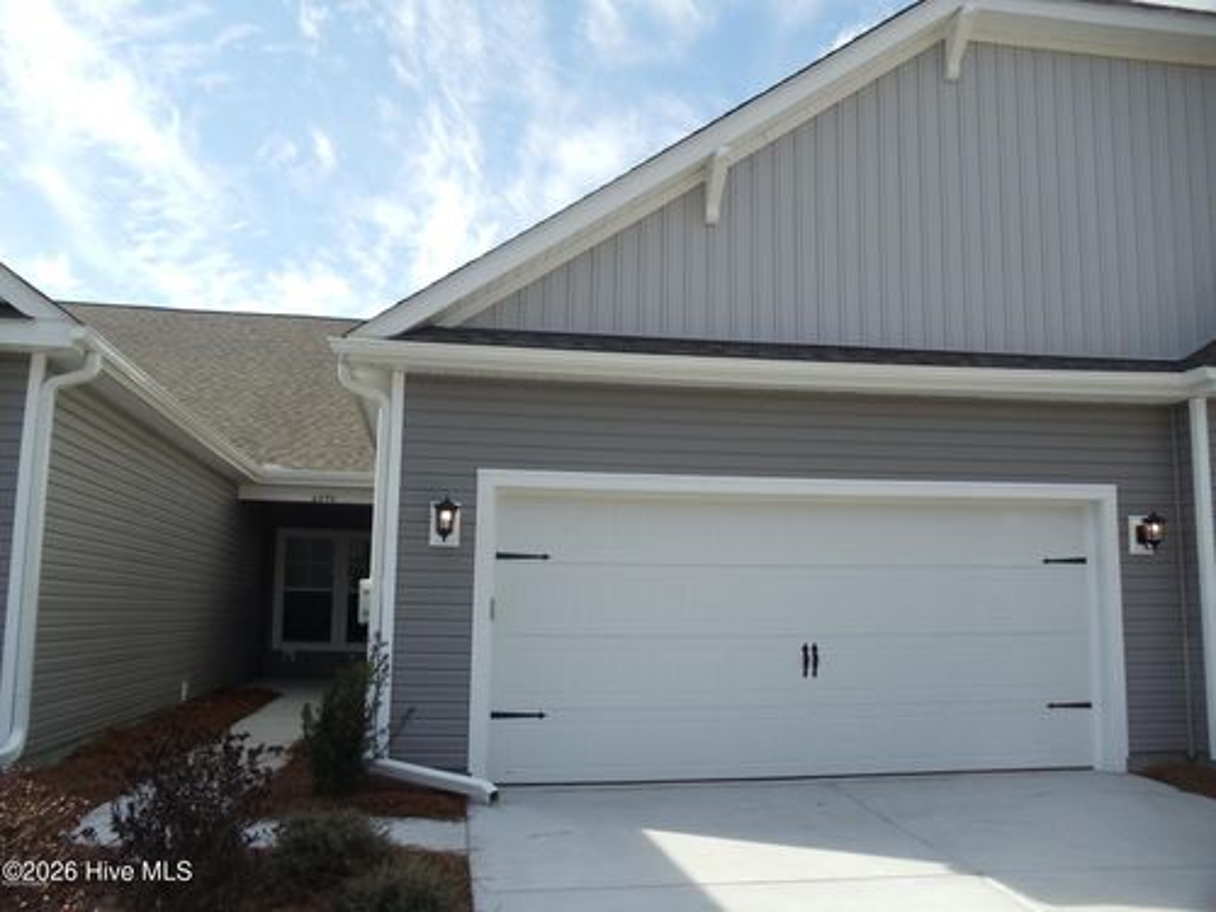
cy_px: 456
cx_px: 608
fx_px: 1546
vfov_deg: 32.9
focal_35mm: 44
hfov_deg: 42.9
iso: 80
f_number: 7.1
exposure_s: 1/125
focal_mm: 6
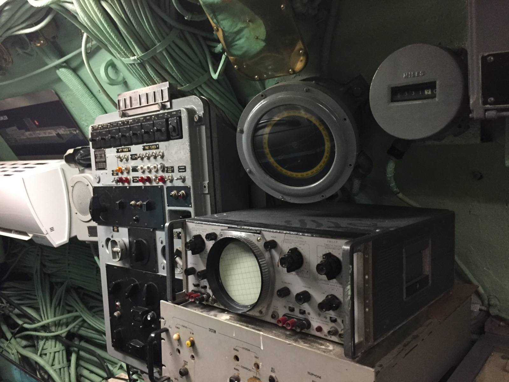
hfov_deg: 61.7
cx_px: 254
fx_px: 426
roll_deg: +0.9
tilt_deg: -3.6
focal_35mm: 29
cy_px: 191
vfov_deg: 48.2
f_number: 2.2
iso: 250
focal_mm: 4.15
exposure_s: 1/30
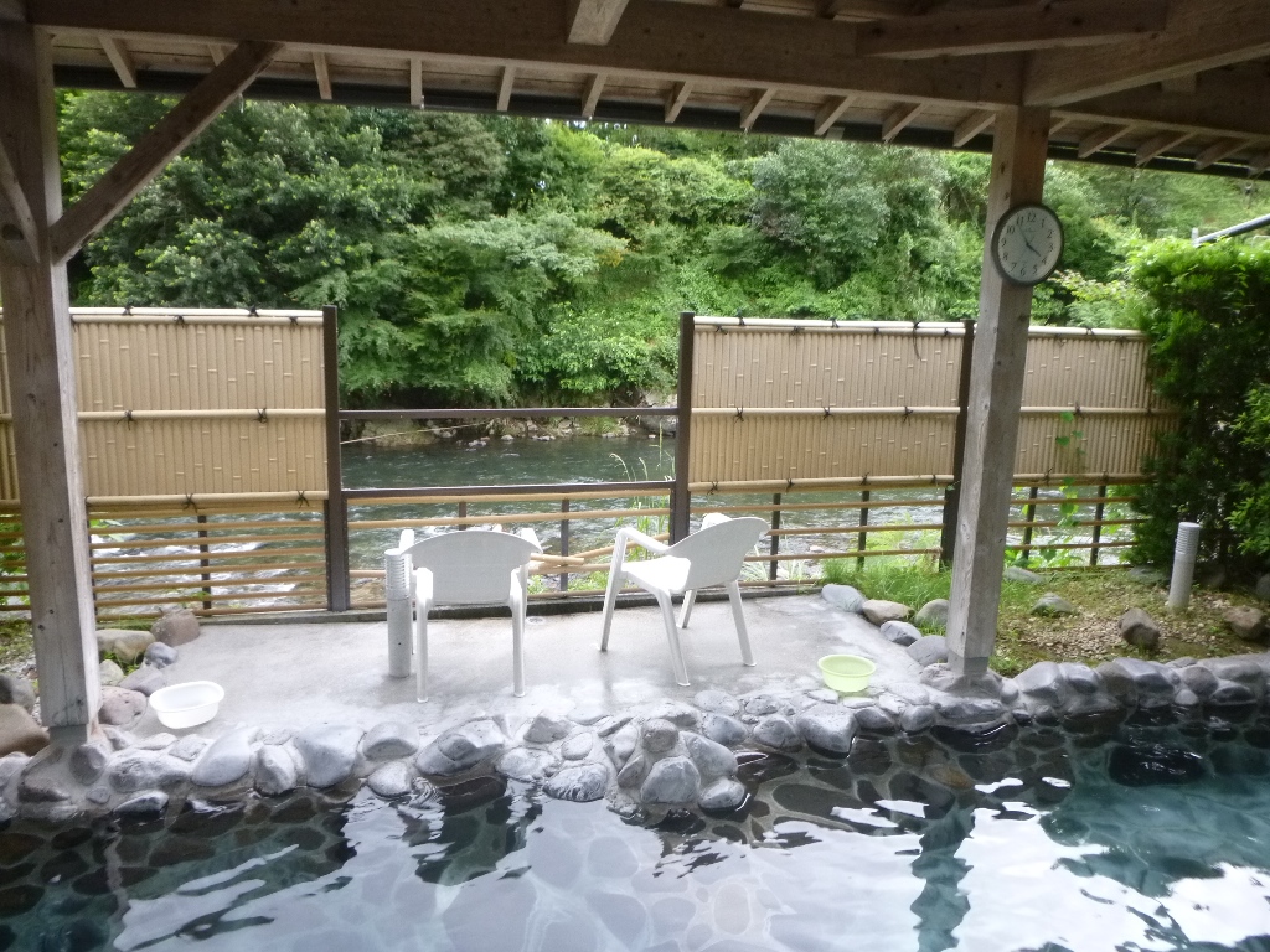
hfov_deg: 69.4
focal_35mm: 25
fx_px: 917
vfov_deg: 54.9
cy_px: 476
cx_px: 635
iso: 160
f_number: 3.9
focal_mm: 4.5
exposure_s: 1/60
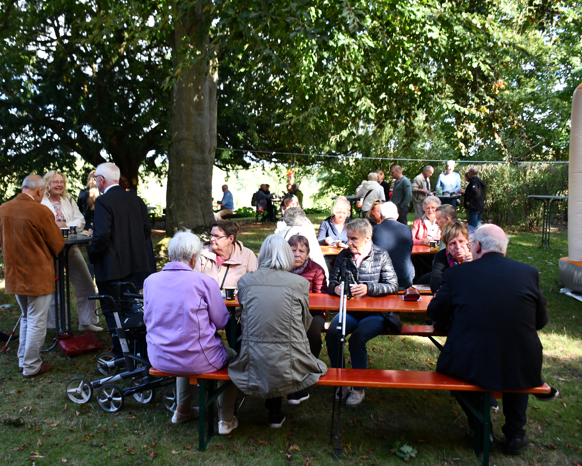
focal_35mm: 31
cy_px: 230
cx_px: 250
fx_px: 534
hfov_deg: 57.0
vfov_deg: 47.1
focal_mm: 18
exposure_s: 1/250
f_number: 4
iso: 400
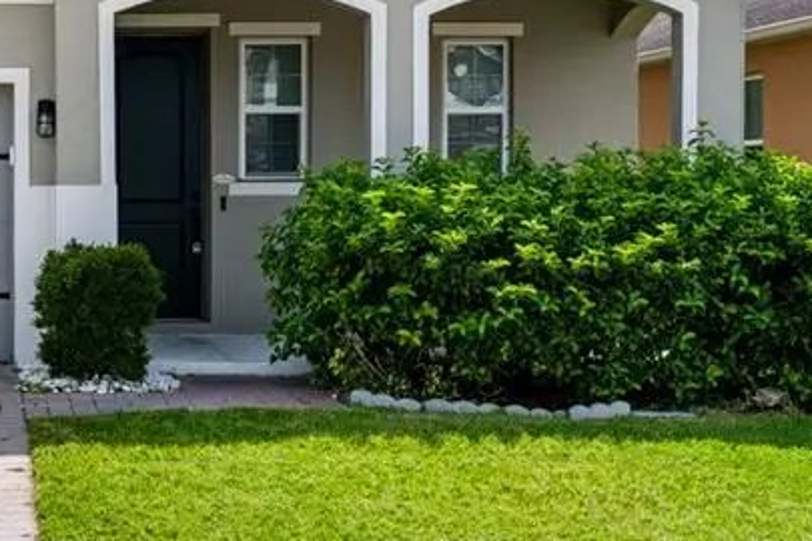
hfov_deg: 22.5
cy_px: -26
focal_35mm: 87
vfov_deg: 15.3
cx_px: 18
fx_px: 1968
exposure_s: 1/1600
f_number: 7.1
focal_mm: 34.5
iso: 640
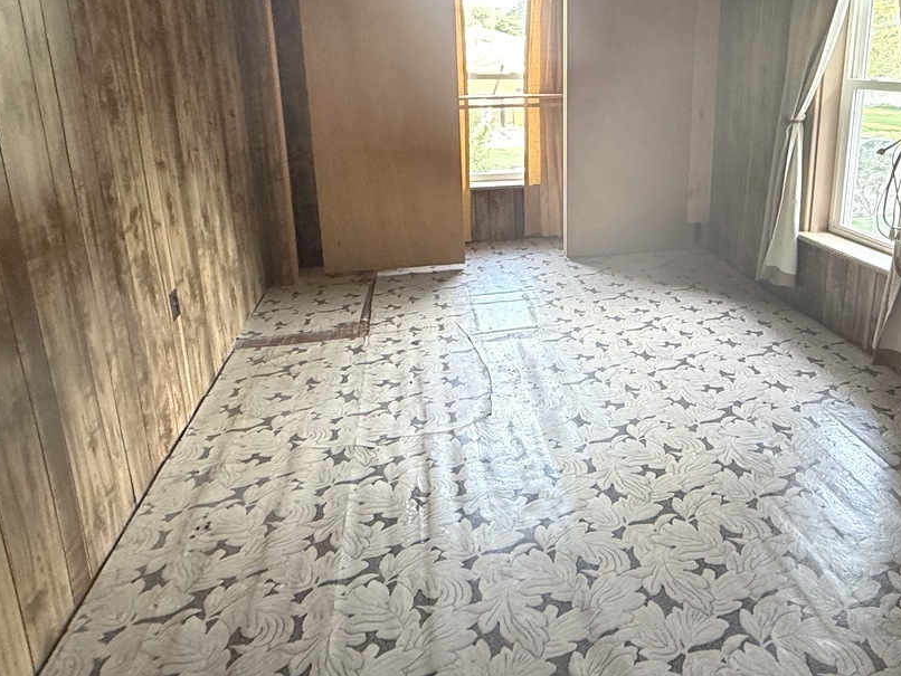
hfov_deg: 67.9
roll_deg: -0.5
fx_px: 651
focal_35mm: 25
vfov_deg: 53.6
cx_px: 585
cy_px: 217
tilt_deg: -13.7
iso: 500
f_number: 2.2
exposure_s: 1/60
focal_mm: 2.22
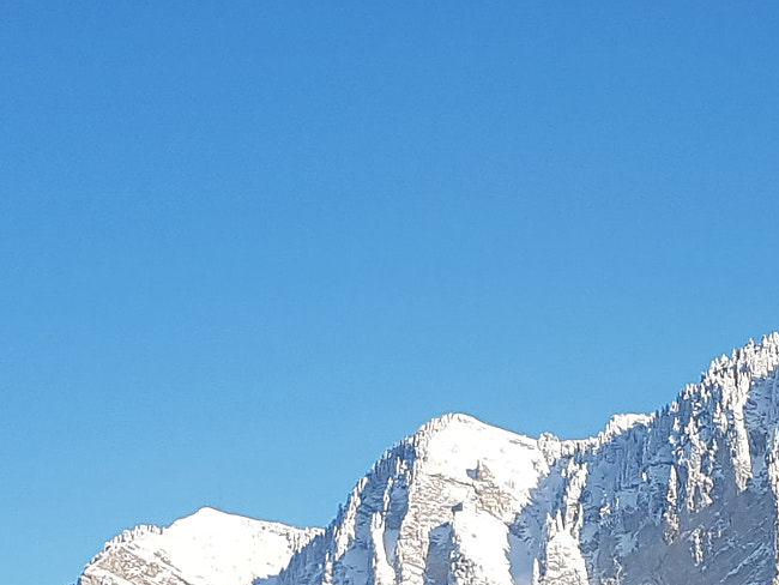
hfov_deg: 28.0
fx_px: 1441
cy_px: 603
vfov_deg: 22.0
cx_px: 825
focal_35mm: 64
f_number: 1.7
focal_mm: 4.2
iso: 50
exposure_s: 1/2072
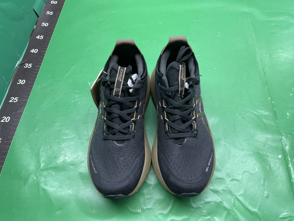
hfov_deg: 67.3
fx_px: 221
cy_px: 110
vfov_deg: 53.1
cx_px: 147
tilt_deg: -58.6
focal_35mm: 26
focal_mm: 4.2
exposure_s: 1/100
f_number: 1.6
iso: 125
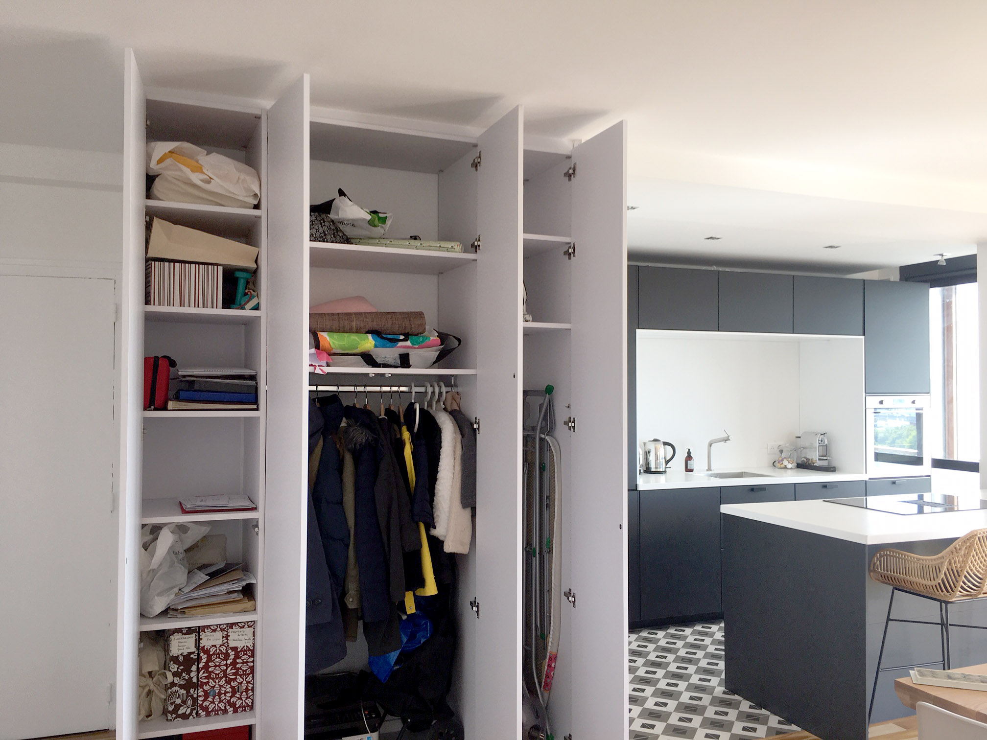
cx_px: 494
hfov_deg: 61.7
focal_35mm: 29
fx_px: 827
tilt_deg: +1.2
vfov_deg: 48.2
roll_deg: +0.0
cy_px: 370
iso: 25
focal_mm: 4.15
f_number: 2.2
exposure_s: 1/50
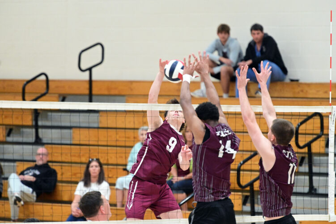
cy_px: 112
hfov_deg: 7.9
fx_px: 2425
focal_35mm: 260
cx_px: 168
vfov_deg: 5.3
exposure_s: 1/1250
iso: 16000
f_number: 4
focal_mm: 260
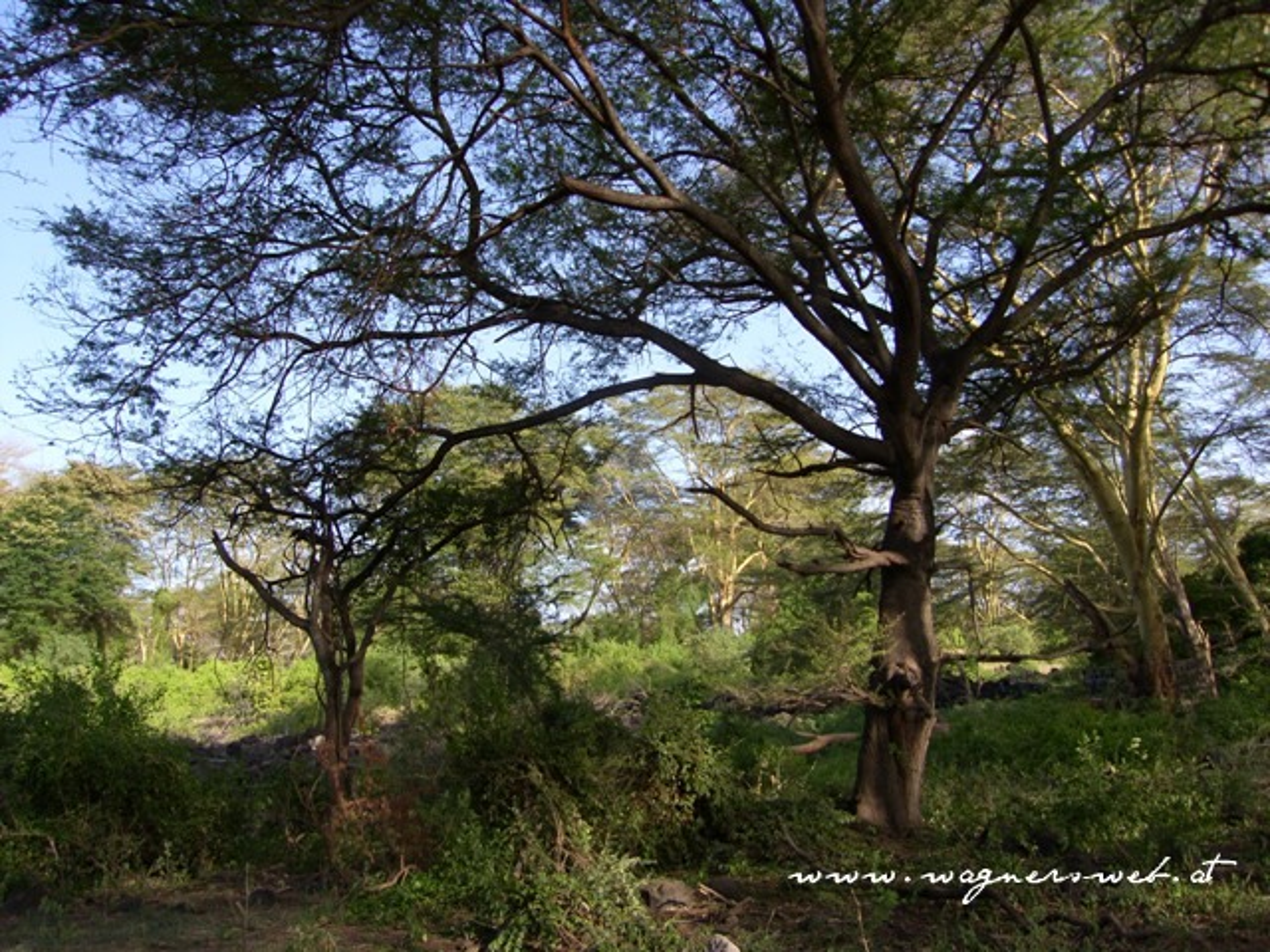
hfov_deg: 63.4
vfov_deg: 49.7
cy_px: 476
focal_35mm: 28
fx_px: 1027
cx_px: 635
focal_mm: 7.4
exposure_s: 1/800
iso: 50
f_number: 2.2
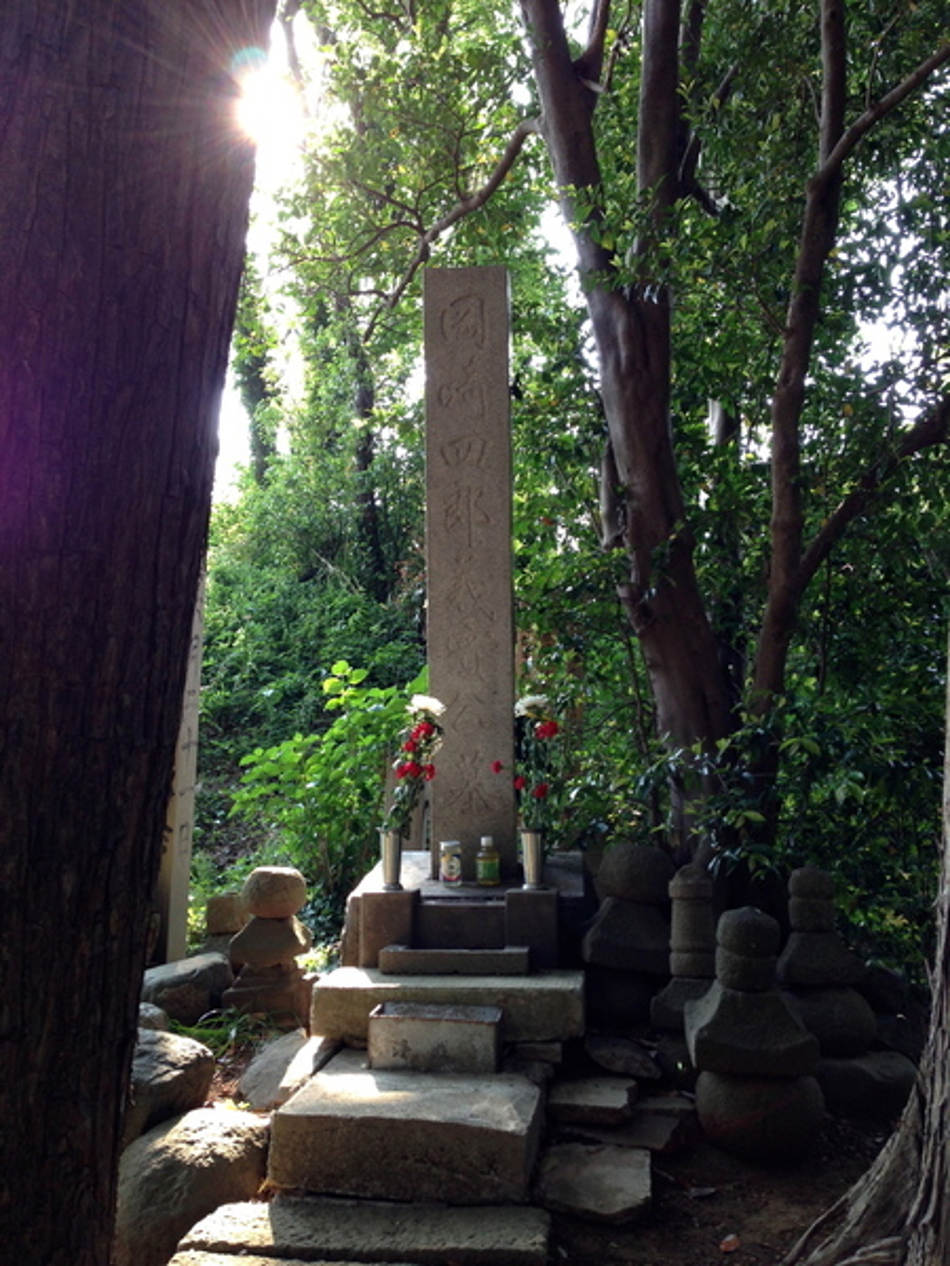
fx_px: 1208
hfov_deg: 42.9
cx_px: 475
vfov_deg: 55.4
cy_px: 633
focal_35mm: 33
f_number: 2.4
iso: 50
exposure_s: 1/60
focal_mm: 4.13
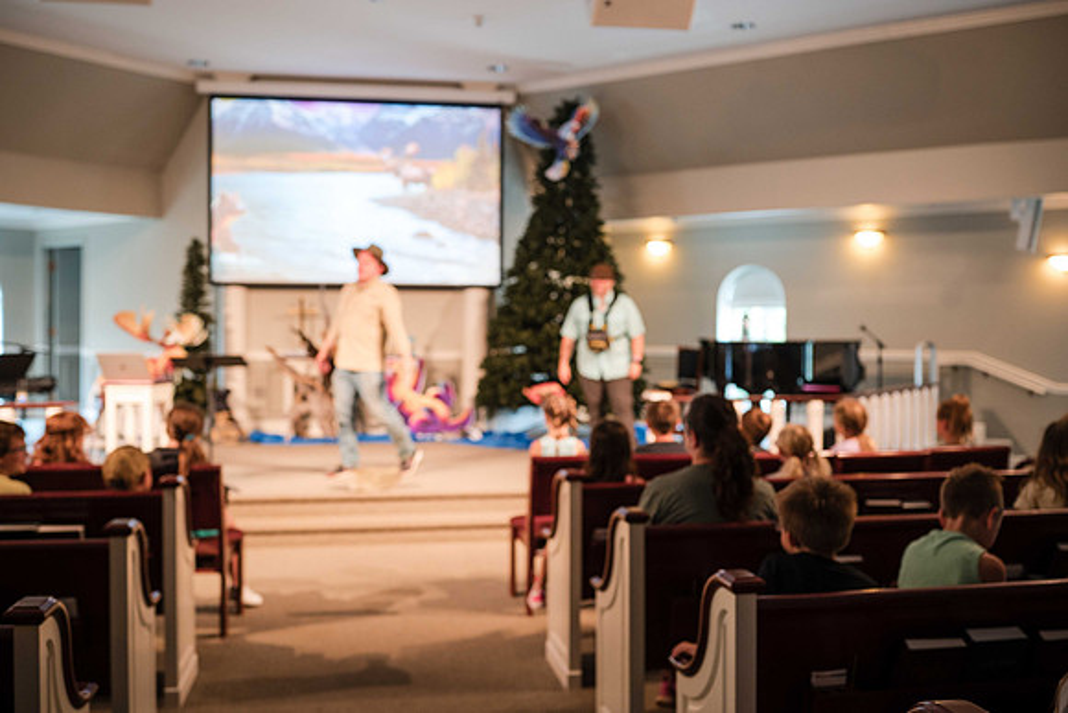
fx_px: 1101
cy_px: 348
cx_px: 525
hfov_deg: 51.7
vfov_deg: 35.9
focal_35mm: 37
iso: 1250
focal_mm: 35
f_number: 2.8
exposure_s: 1/125
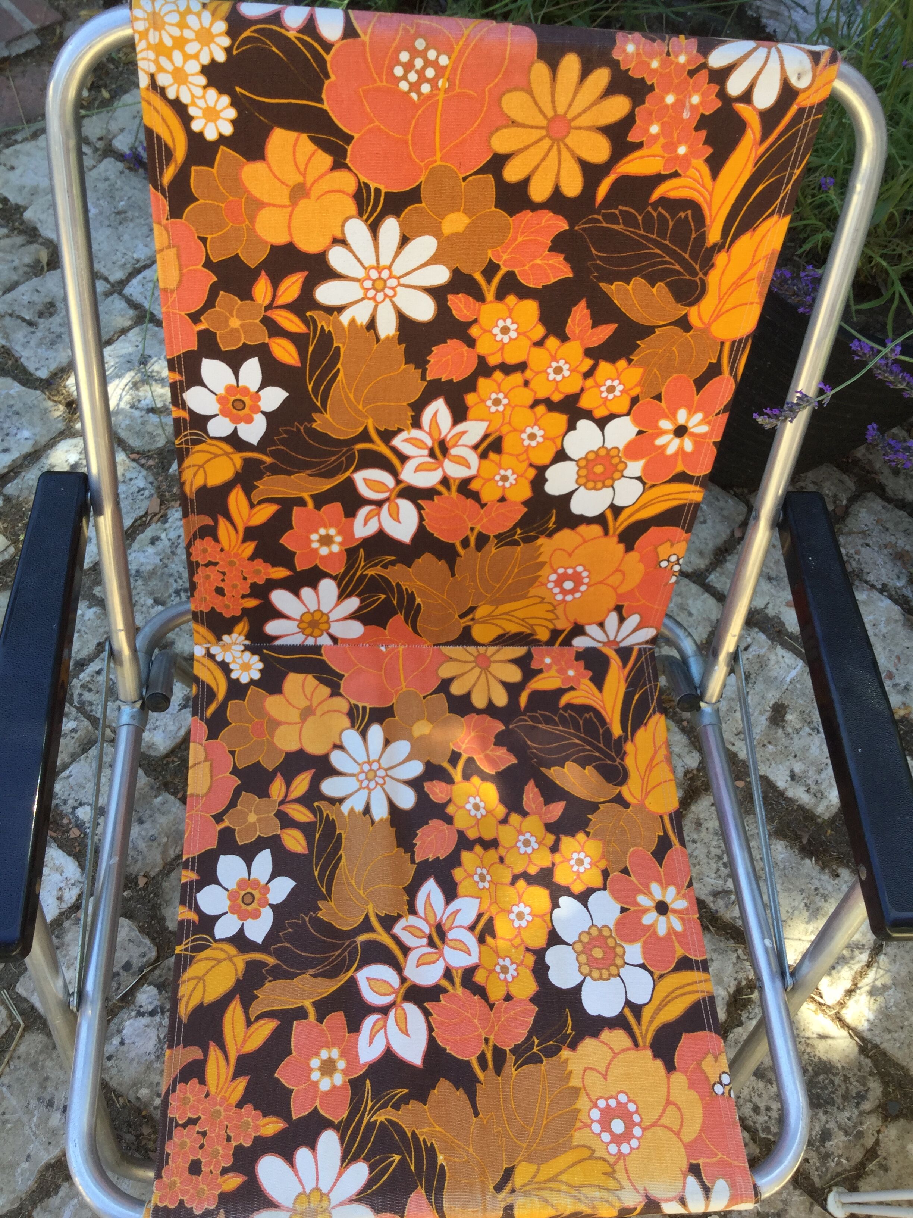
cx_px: 456
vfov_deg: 58.4
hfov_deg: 45.4
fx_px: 1090
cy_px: 609
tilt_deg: -66.5
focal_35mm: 31
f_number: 2.4
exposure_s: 1/107
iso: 25
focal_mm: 3.3
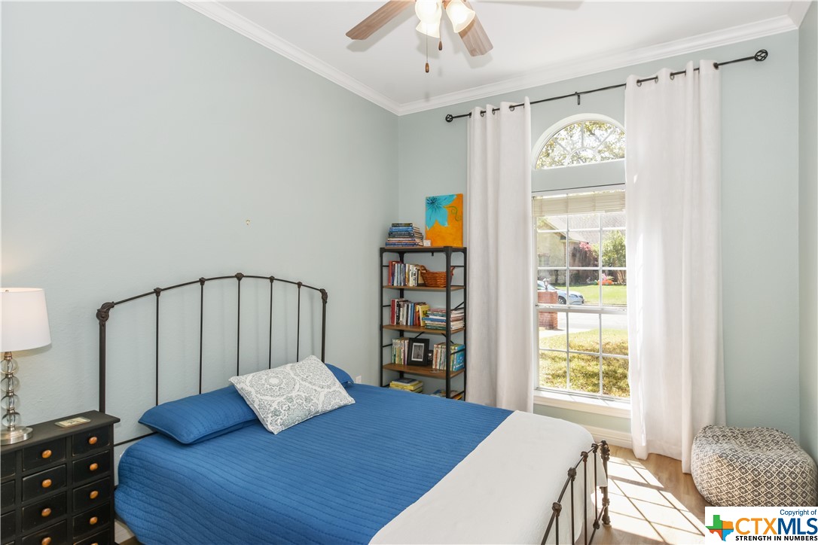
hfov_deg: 90.0
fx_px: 409
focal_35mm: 18
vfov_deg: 67.4
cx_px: 409
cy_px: 272
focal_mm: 12
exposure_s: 1/40
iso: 100
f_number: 8
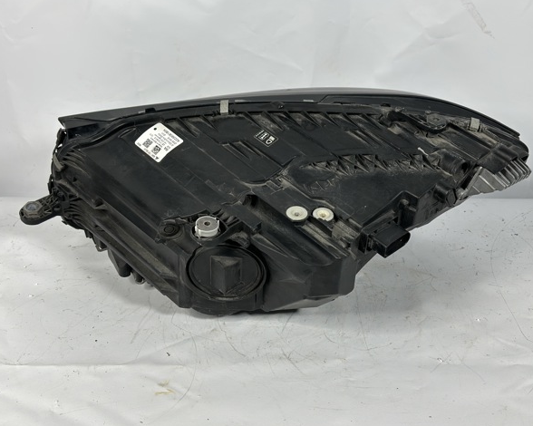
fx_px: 804
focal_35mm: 51
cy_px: 213
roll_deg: +0.4
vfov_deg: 29.7
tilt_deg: -27.9
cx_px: 285
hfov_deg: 36.7
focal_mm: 6.86
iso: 100
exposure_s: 1/100
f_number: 1.78
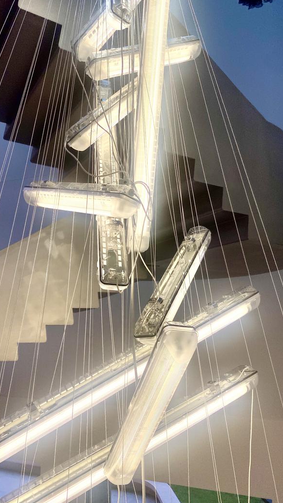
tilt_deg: +12.5
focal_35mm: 29
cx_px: 117
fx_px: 387
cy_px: 247
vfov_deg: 66.1
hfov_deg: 40.0
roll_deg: -1.2
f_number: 1.8
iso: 32
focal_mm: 4.25
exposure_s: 1/973
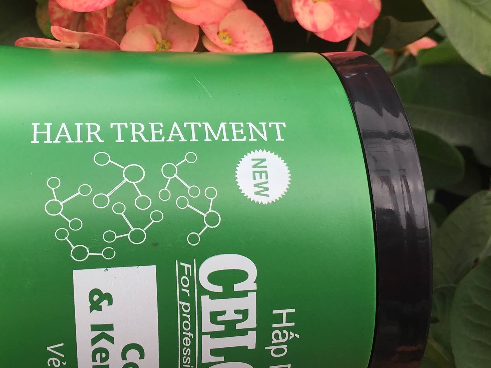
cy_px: 89
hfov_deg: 34.4
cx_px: 143
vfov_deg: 26.2
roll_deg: -7.2
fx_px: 780
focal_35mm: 55
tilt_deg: -8.6
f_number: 2.2
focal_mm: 4.15
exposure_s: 1/388
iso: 32
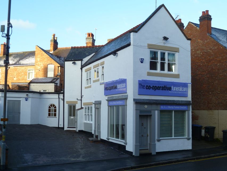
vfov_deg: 30.3
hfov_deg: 39.7
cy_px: 86
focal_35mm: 48
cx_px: 114
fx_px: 315
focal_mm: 8.6
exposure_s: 1/200
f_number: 3.5
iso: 80
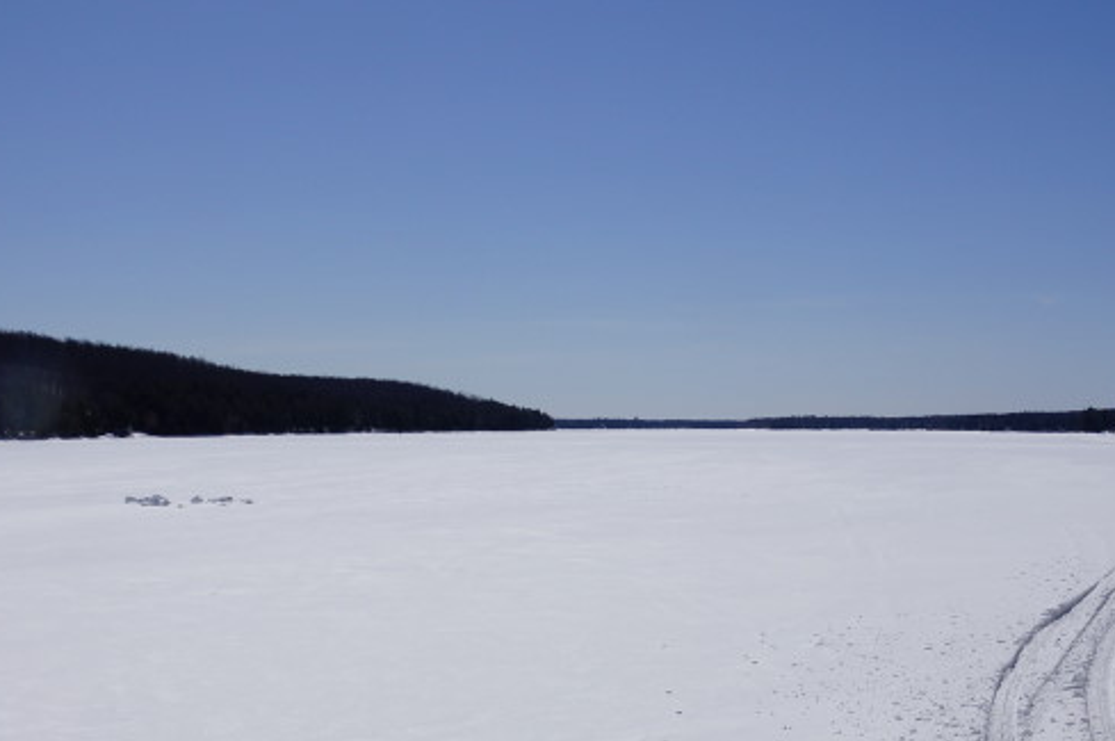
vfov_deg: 24.7
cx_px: 591
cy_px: 666
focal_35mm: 53
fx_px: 1640
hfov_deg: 37.5
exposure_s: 1/640
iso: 100
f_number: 13
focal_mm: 18
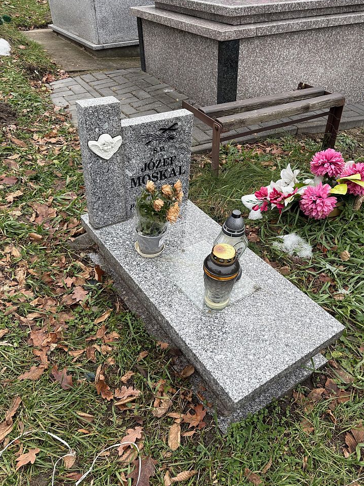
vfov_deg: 63.4
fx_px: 393
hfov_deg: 49.7
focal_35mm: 28
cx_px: 195
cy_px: 247
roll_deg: +0.7
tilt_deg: -37.6
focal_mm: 5.96
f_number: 1.6
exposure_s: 1/367
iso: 50
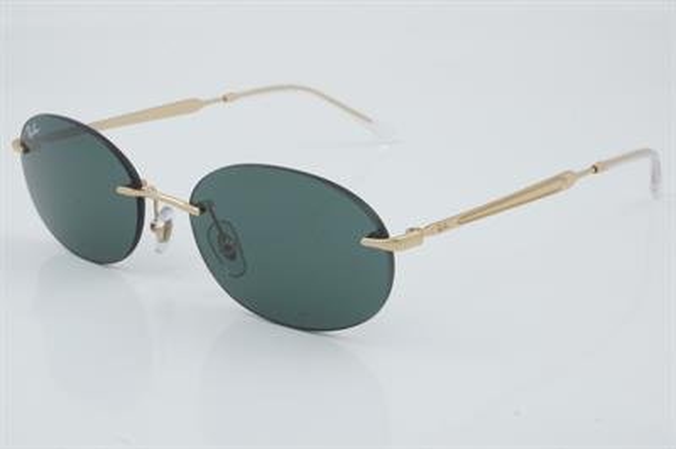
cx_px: 338
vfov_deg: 20.1
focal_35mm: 68
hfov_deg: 29.9
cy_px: 224
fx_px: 1266
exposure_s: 1/3
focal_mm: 45
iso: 100
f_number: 32
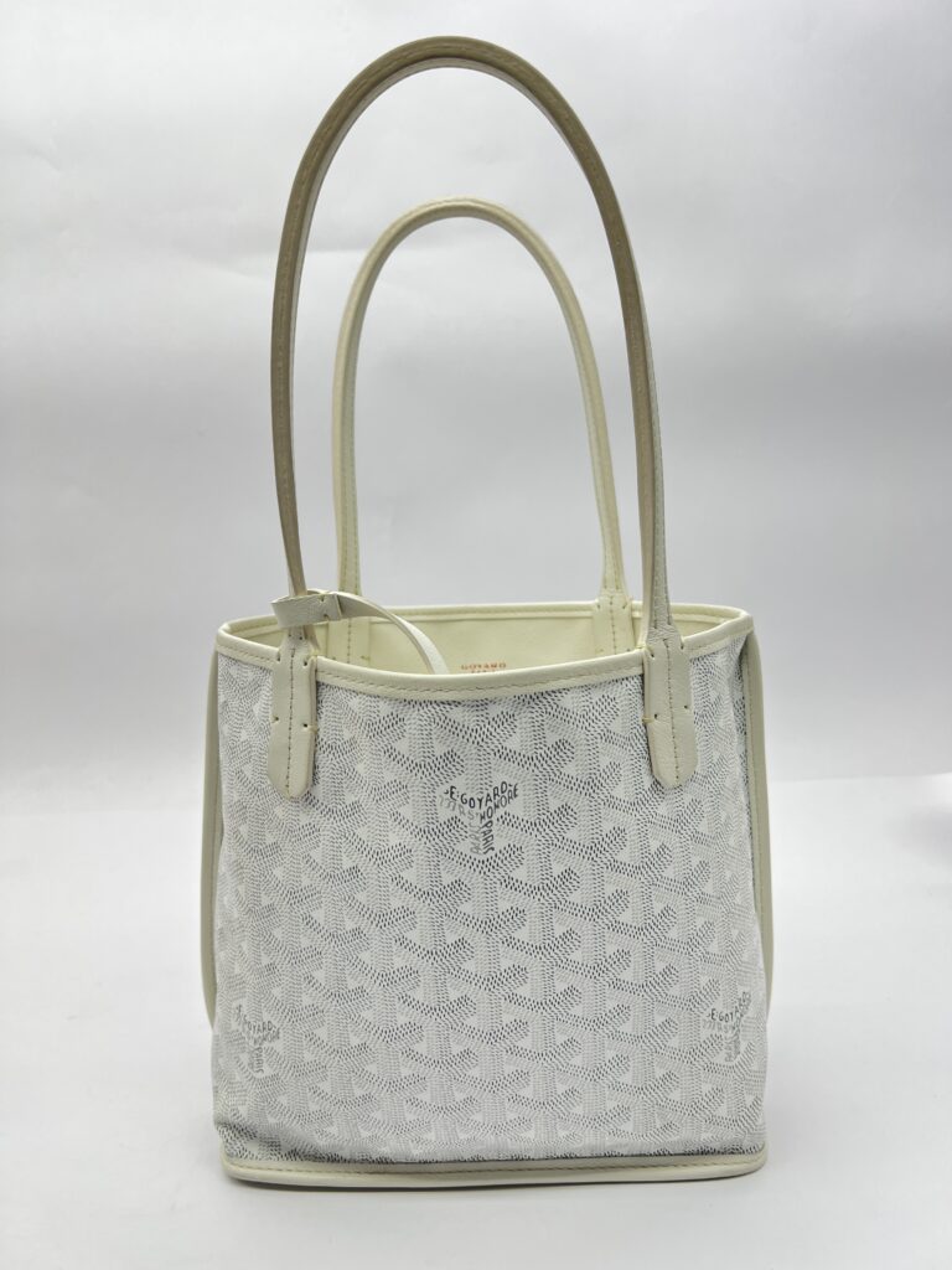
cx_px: 476
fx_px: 953
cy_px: 635
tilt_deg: -8.5
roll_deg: +1.5
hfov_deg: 53.1
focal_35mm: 26
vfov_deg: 67.3
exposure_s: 1/100
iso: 80
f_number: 1.5
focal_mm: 5.7
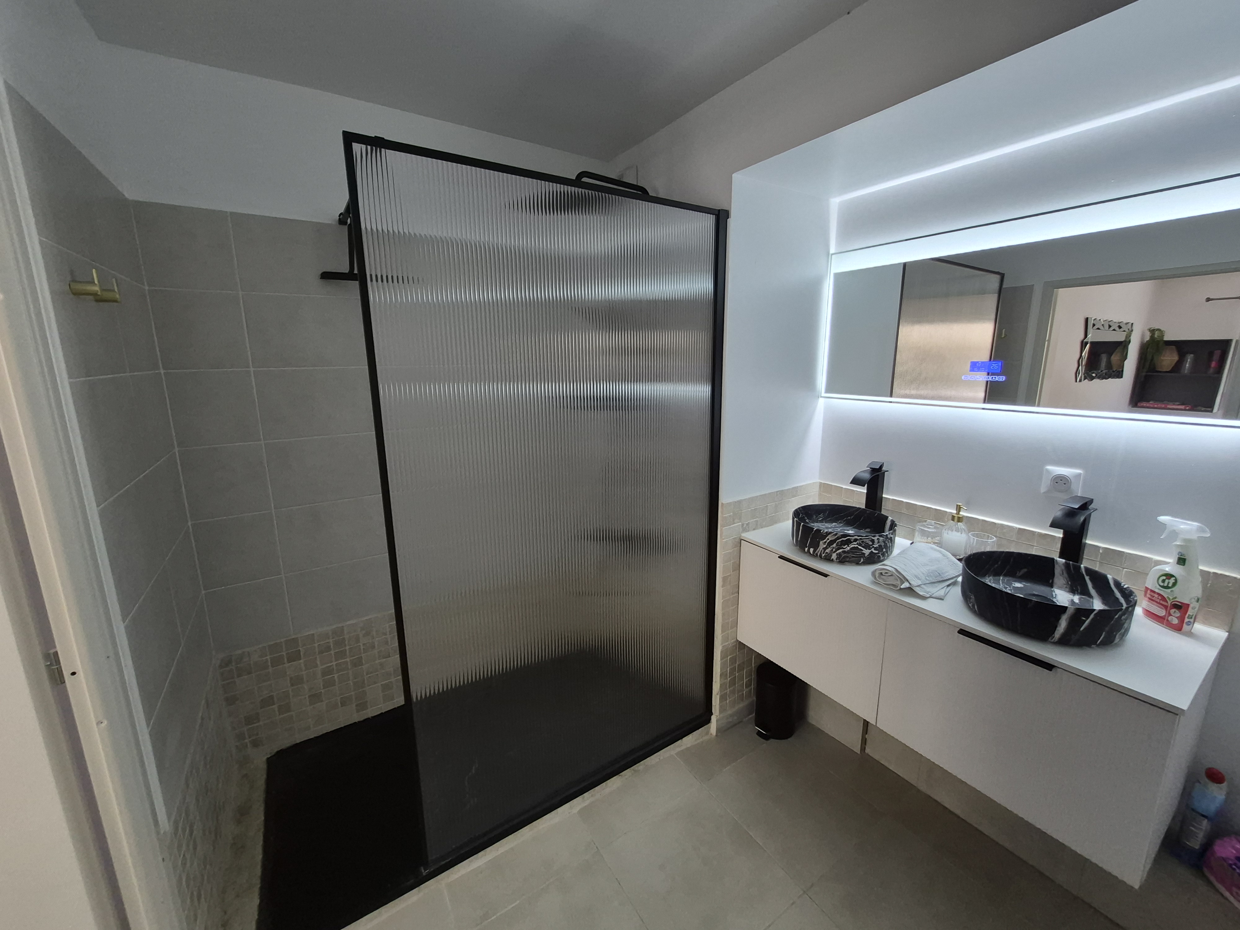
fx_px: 466
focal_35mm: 13
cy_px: 465
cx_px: 620
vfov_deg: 89.9
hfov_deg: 106.2
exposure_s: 1/50
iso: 200
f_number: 2.2
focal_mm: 1.74
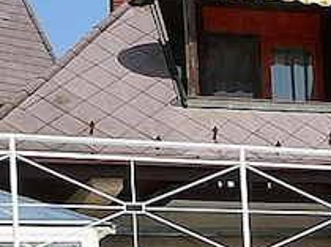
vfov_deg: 8.6
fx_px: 1595
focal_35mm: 167
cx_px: 561
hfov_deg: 11.2
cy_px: 381
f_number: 5
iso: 80
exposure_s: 1/500
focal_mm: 5.2
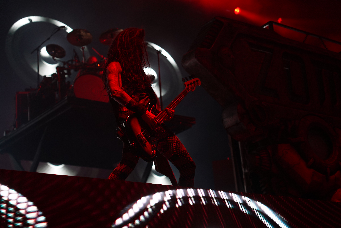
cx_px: 170
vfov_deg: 17.5
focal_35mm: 78
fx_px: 739
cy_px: 114
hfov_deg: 26.0
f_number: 4
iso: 1000
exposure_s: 1/125
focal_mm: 78
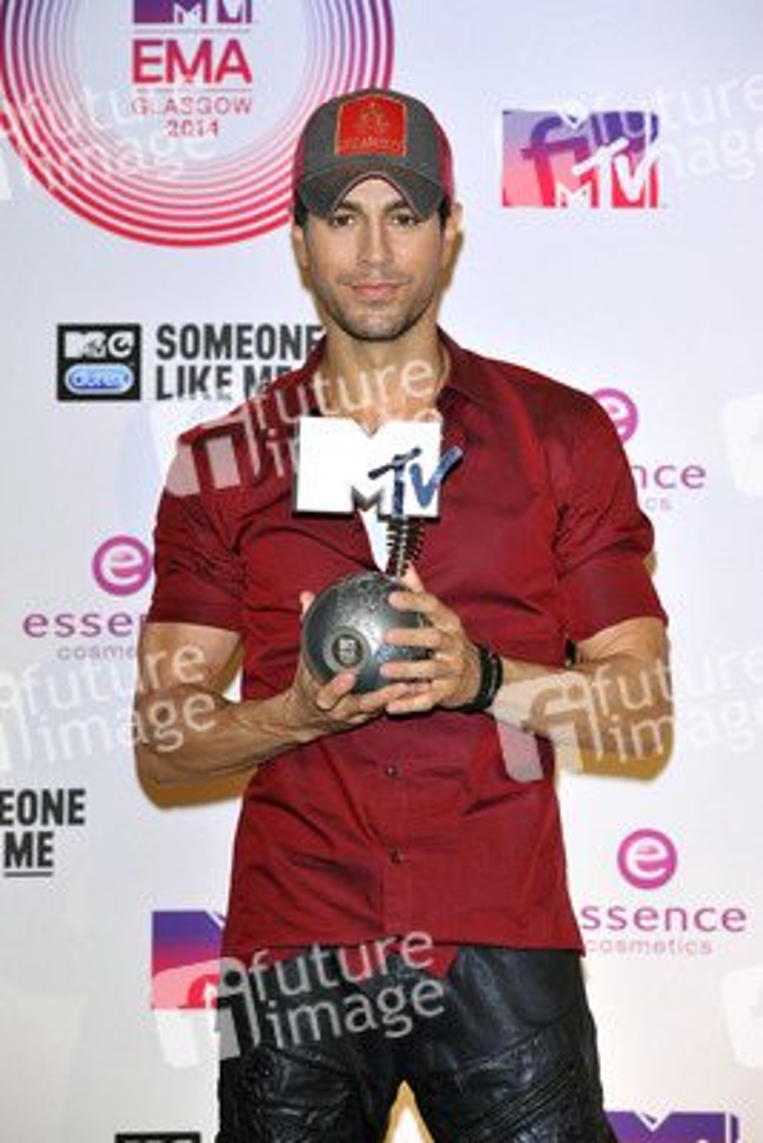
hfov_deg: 11.0
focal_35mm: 125
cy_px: 572
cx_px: 382
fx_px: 3970
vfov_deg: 16.4
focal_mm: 125
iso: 800
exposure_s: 1/250
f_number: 7.1
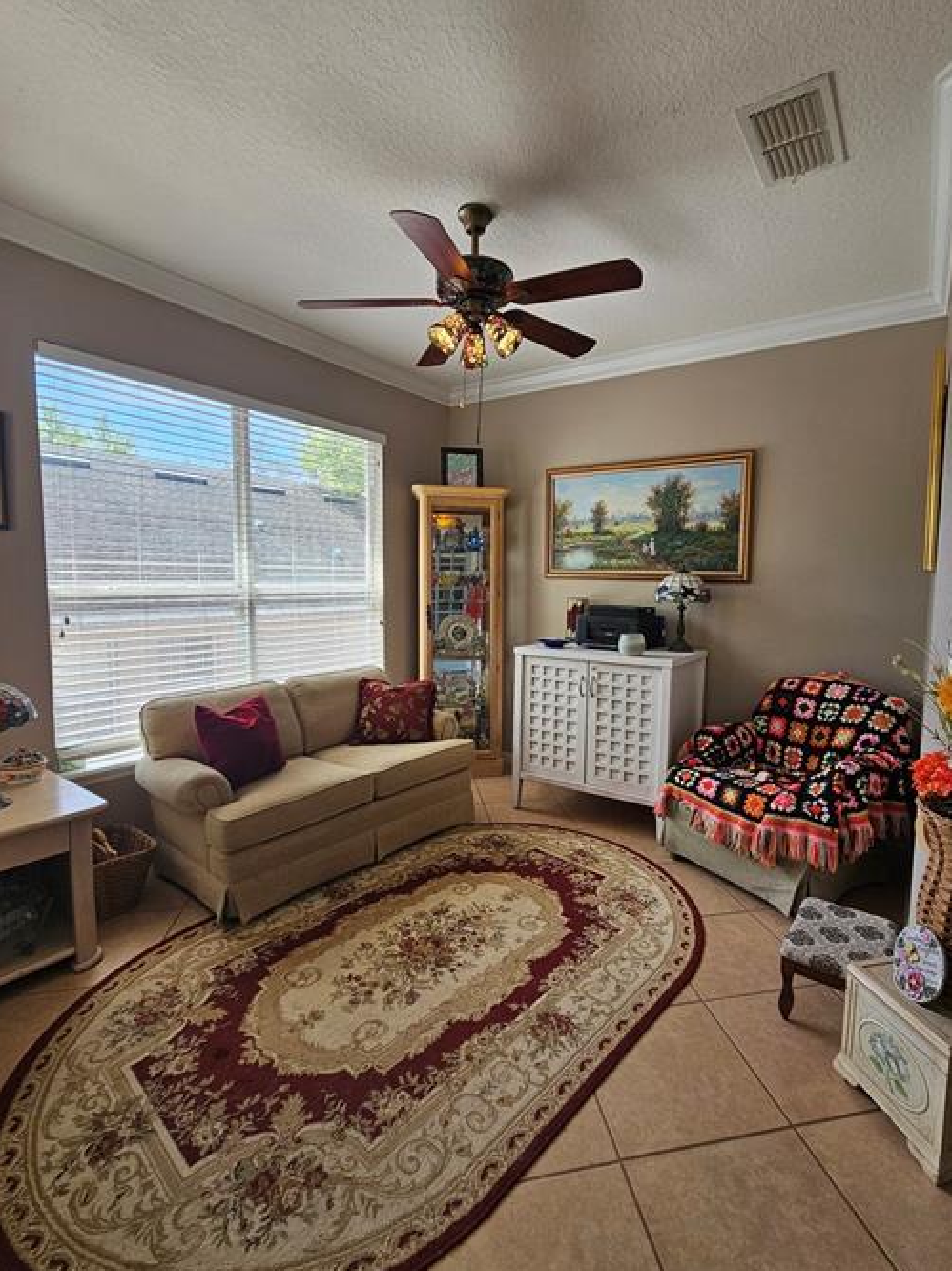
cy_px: 637
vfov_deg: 98.2
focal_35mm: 15
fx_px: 550
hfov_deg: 81.4
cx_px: 532
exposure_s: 1/232
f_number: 2.2
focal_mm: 2.2
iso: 80
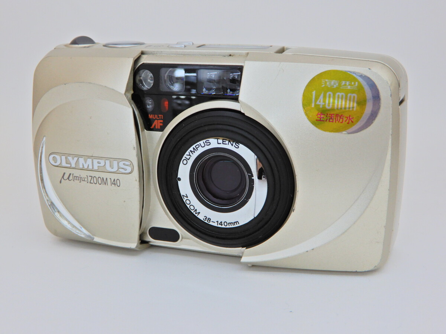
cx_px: 223
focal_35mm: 45
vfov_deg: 32.2
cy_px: 167
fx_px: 580
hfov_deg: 42.1
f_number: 4
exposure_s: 1/30
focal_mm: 8
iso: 125
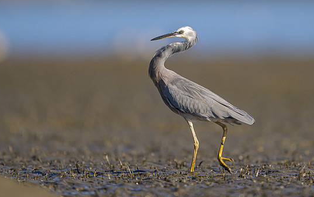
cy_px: 61
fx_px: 8220
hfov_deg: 2.2
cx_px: 218
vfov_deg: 1.4
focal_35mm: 960
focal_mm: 560
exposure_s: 1/2000
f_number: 4
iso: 250
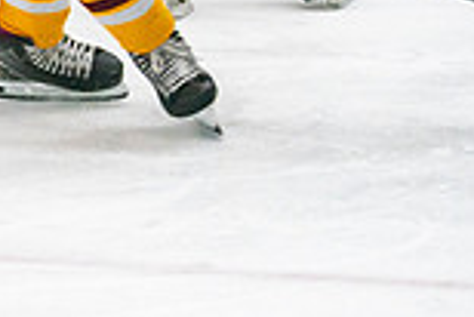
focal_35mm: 369
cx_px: -64
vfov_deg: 3.7
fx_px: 4863
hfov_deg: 5.6
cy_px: -66
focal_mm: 70
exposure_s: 1/640
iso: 1000
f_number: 2.8
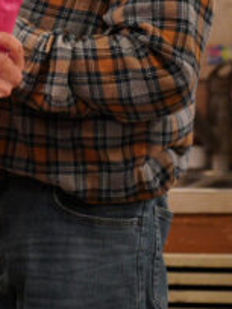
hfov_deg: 3.9
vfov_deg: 5.2
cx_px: -62
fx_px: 3387
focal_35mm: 379
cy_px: -36
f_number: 2.8
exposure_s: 1/125
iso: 5000
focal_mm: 110
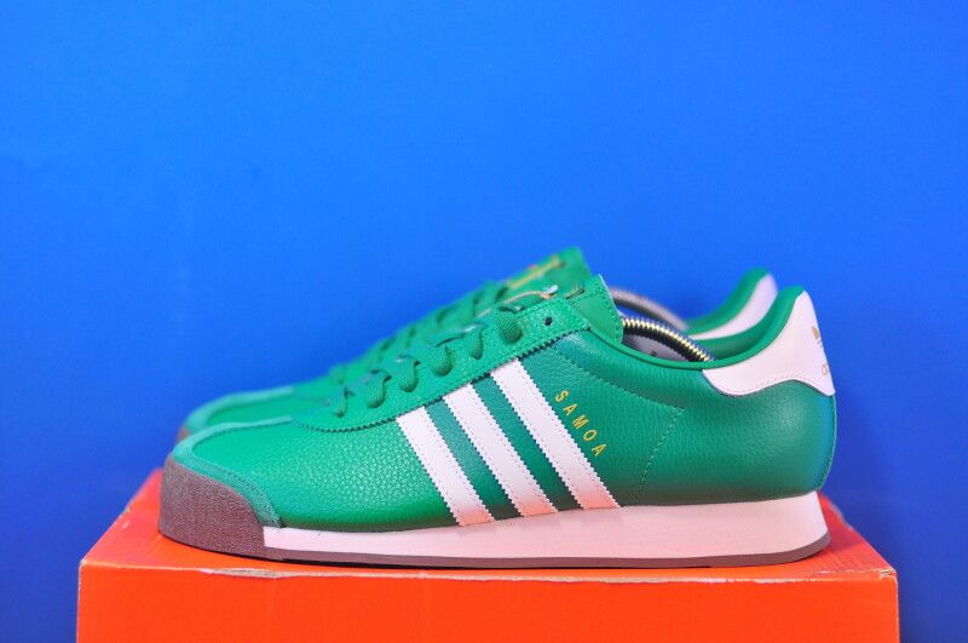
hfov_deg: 27.0
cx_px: 484
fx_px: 2014
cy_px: 322
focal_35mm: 75
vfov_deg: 18.1
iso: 250
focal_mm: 50
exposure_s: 1/320
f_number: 2.2
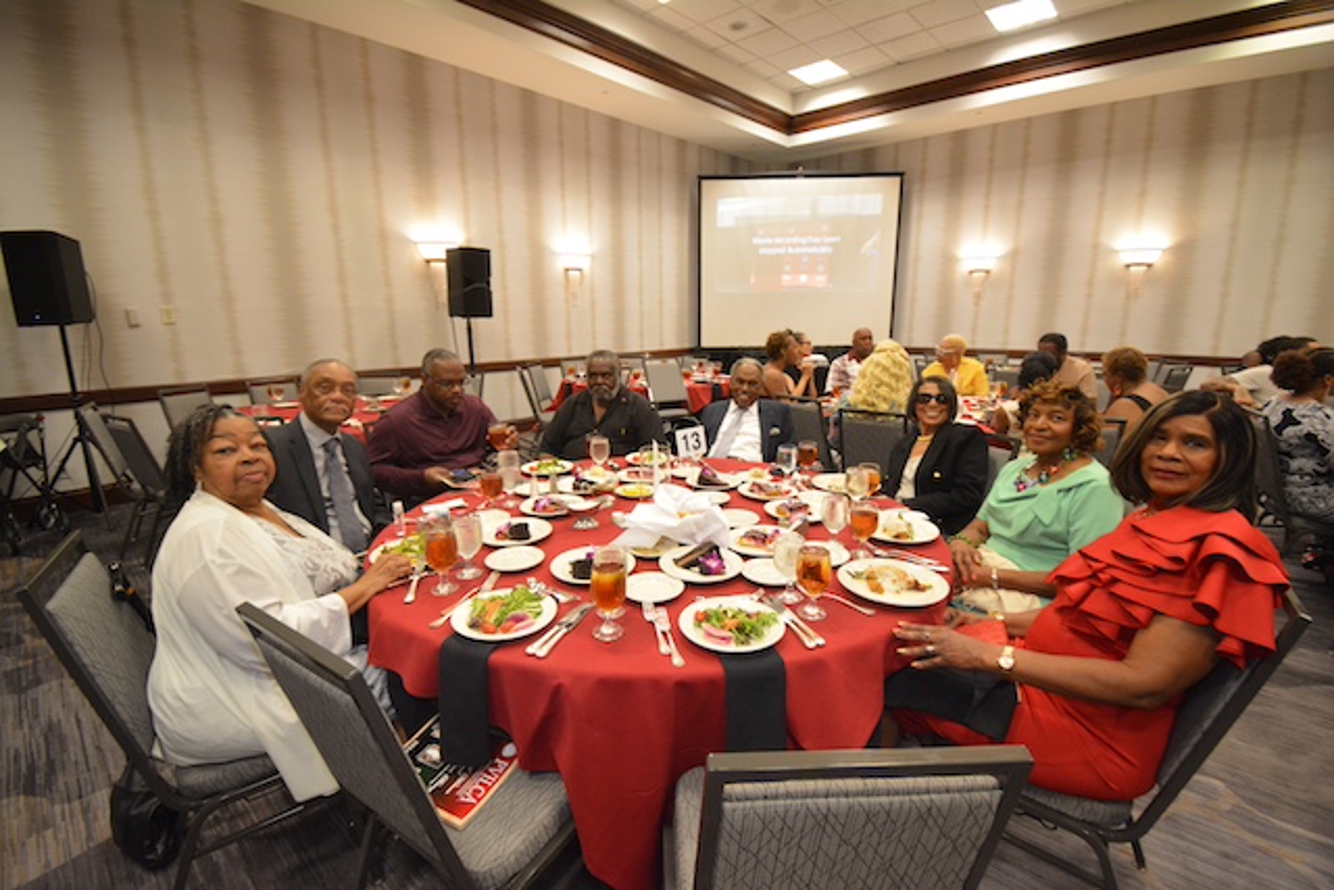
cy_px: 445
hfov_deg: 100.4
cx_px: 667
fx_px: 556
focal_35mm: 15
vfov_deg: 77.4
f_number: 4.5
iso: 1400
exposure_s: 1/60
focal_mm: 10
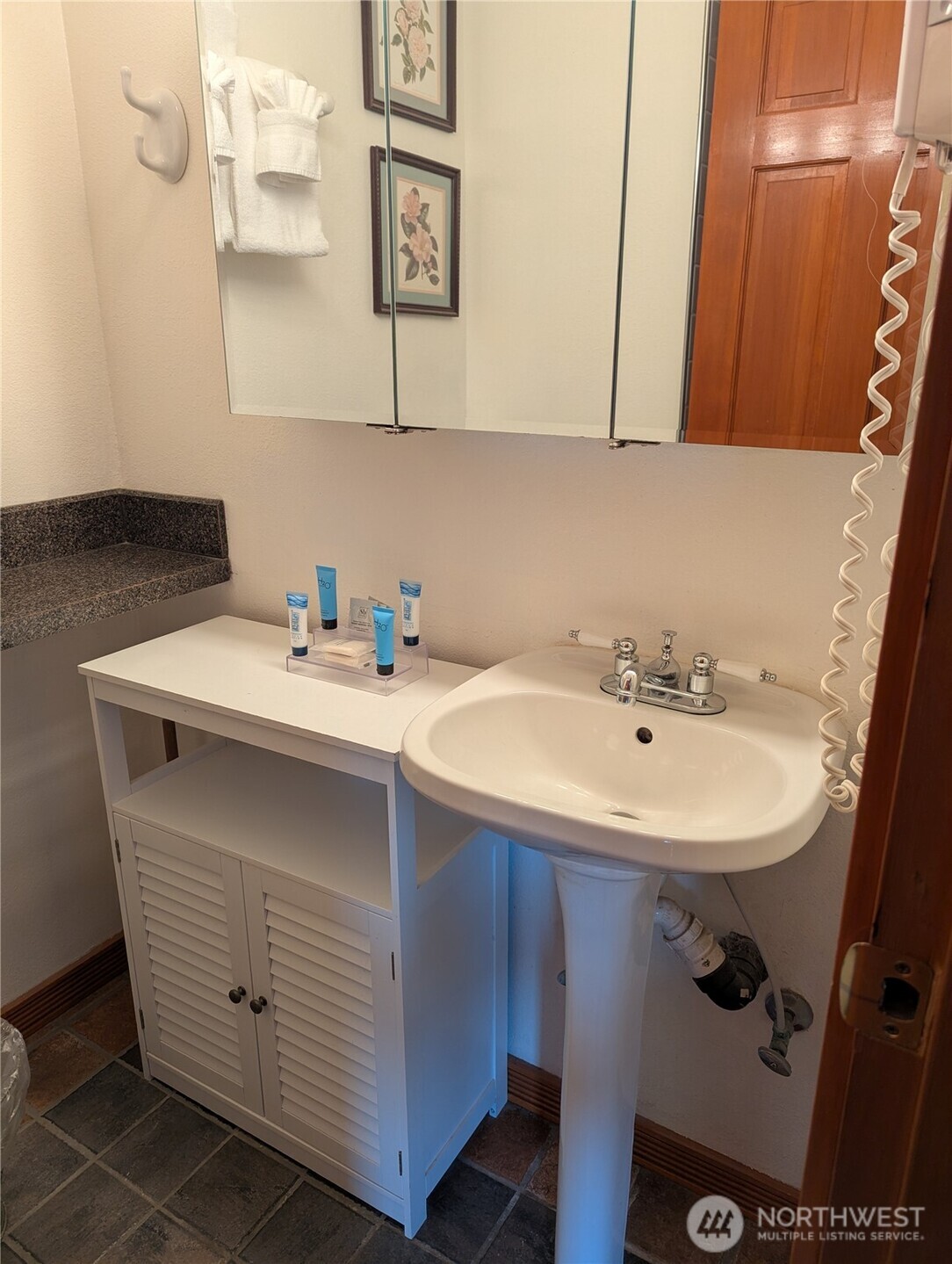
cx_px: 476
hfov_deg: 57.0
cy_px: 632
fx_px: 878
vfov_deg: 71.5
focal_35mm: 24
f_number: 1.85
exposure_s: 1/40
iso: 91
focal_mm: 6.81
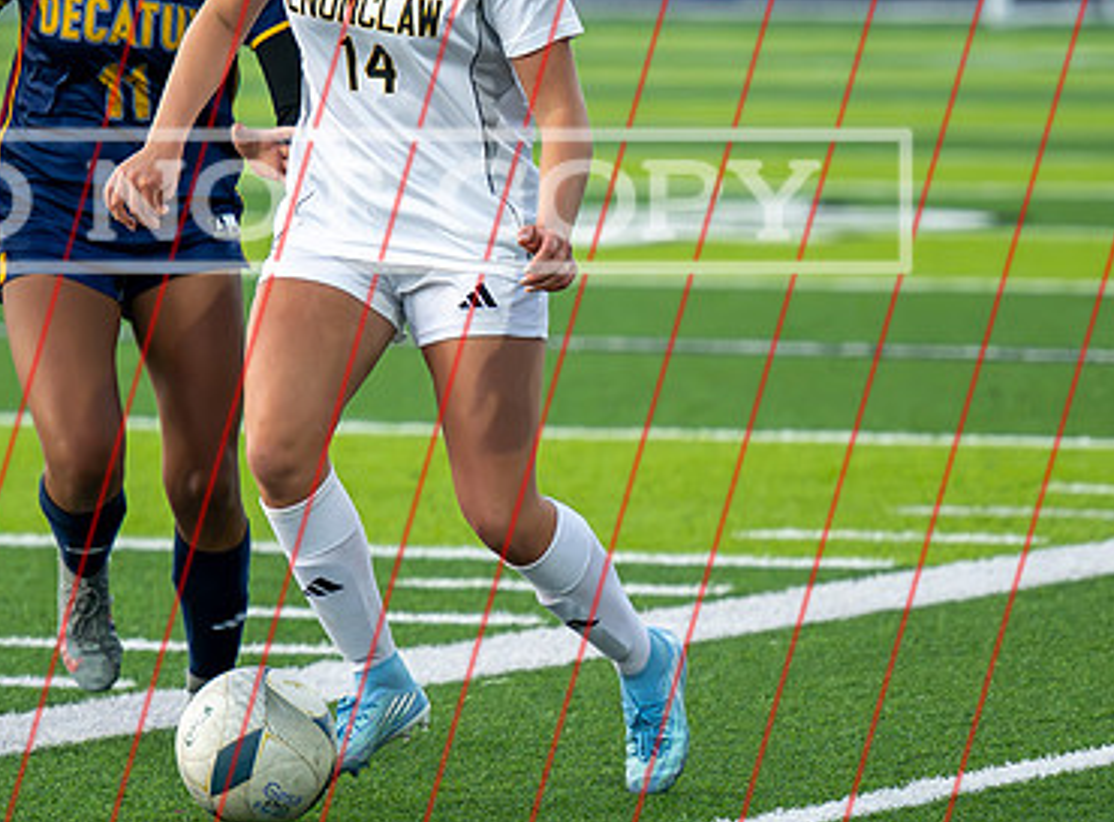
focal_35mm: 411
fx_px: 13150
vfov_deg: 3.6
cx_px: 469
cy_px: 364
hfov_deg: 4.9
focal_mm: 190
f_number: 4
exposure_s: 1/1600
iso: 3600
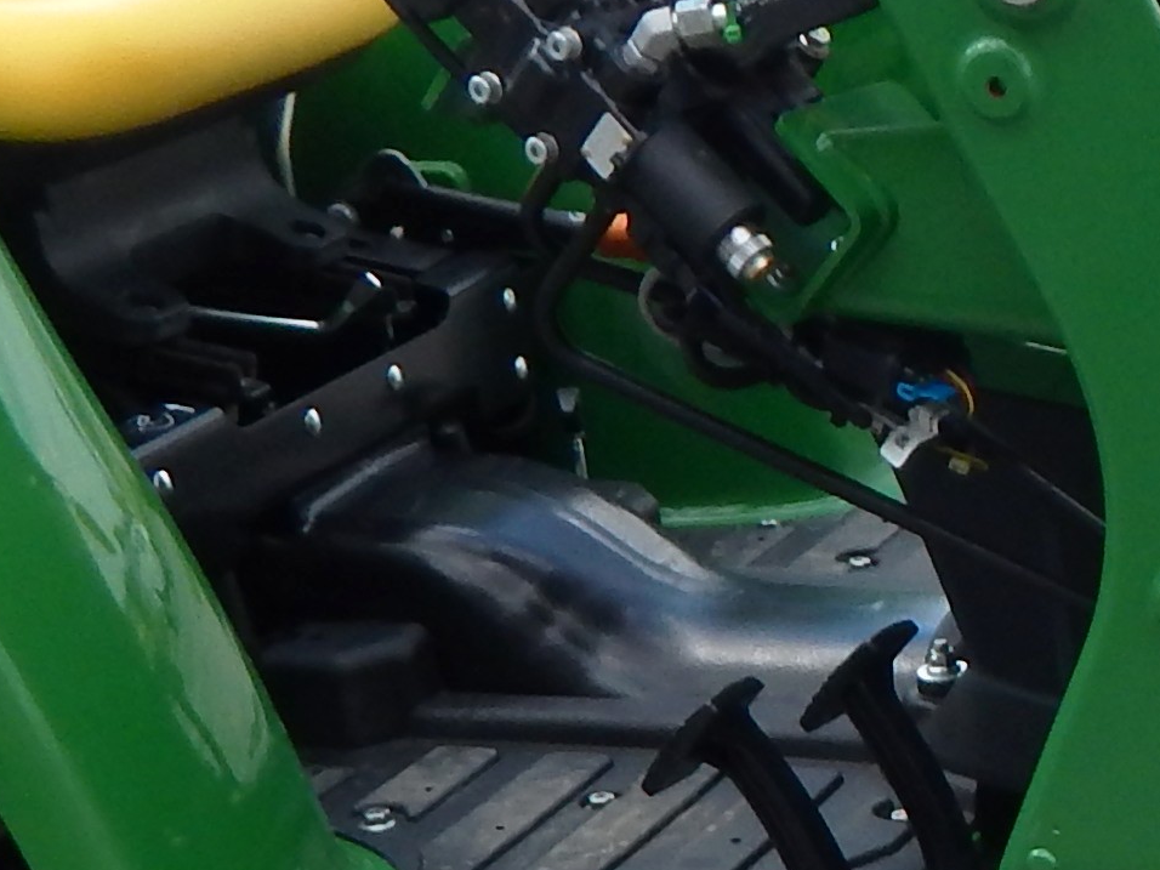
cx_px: 1848
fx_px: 3552
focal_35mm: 106
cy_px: 1189
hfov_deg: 16.5
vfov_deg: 13.4
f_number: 3
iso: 125
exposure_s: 1/640
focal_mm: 4
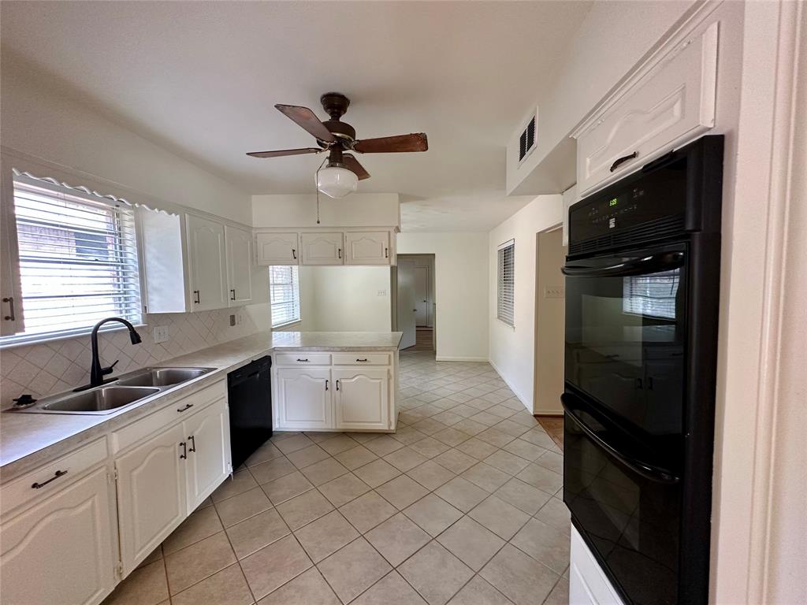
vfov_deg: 85.7
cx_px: 404
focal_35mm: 14
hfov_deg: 102.1
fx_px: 326
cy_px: 302
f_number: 2.2
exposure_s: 1/60
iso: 200
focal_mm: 2.22
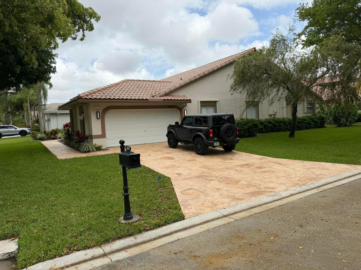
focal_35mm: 24
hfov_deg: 71.6
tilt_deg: -3.7
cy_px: 135
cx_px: 180
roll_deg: +3.2
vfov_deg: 56.8
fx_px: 250
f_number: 1.78
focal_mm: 6.76
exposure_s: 1/3425
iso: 80
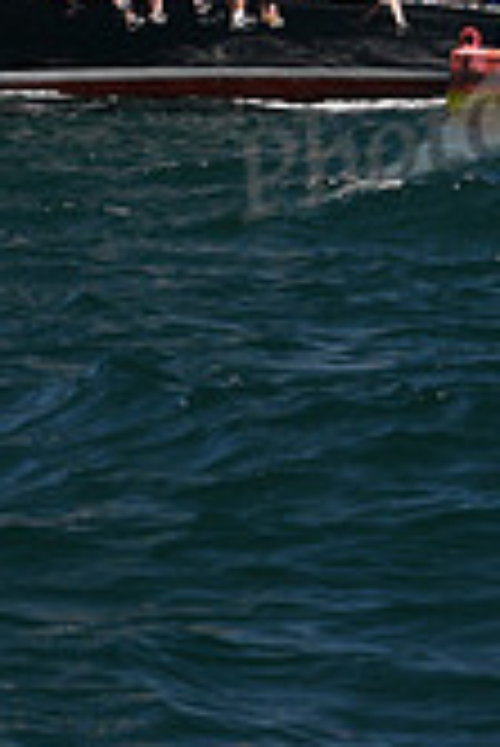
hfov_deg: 4.9
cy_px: -522
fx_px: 5821
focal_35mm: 280
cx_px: 2
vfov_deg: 7.2
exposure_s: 1/800
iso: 250
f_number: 6.3
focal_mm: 80
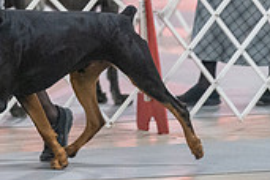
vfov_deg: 2.4
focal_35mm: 579
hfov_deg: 3.6
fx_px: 4342
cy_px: -86
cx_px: -47
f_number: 2.8
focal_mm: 171
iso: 6400
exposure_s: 1/320
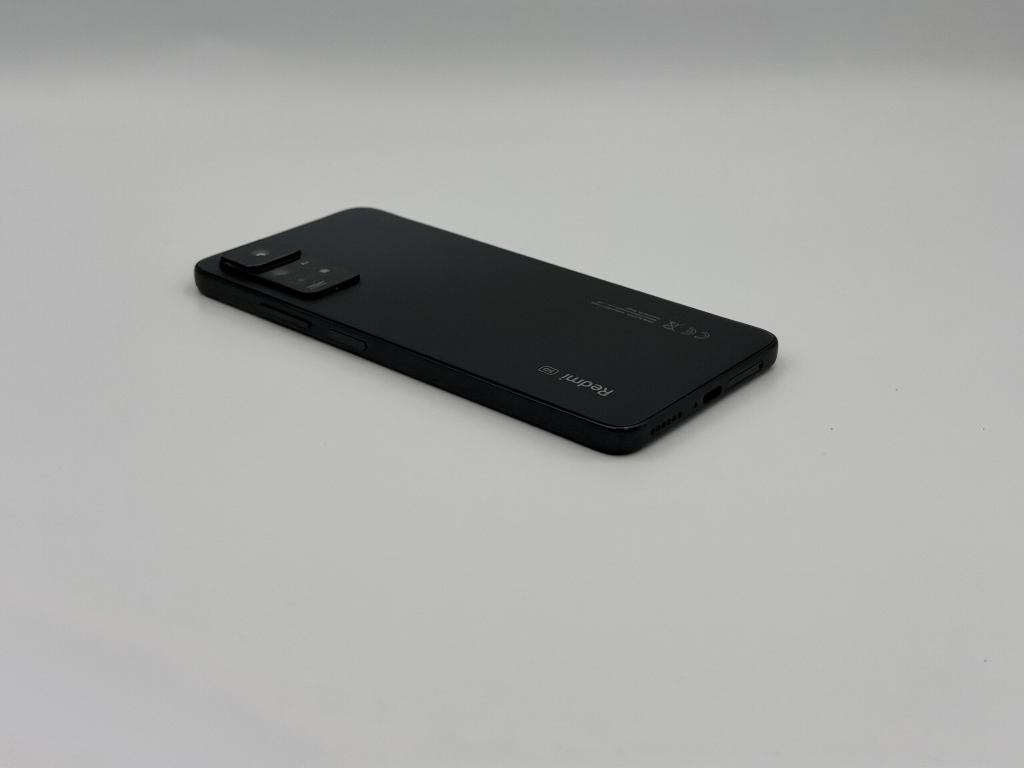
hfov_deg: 39.7
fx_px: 1420
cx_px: 512
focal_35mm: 48
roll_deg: -0.2
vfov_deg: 30.3
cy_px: 384
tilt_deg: -25.4
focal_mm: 6.76
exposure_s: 1/1149
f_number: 1.78
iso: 64
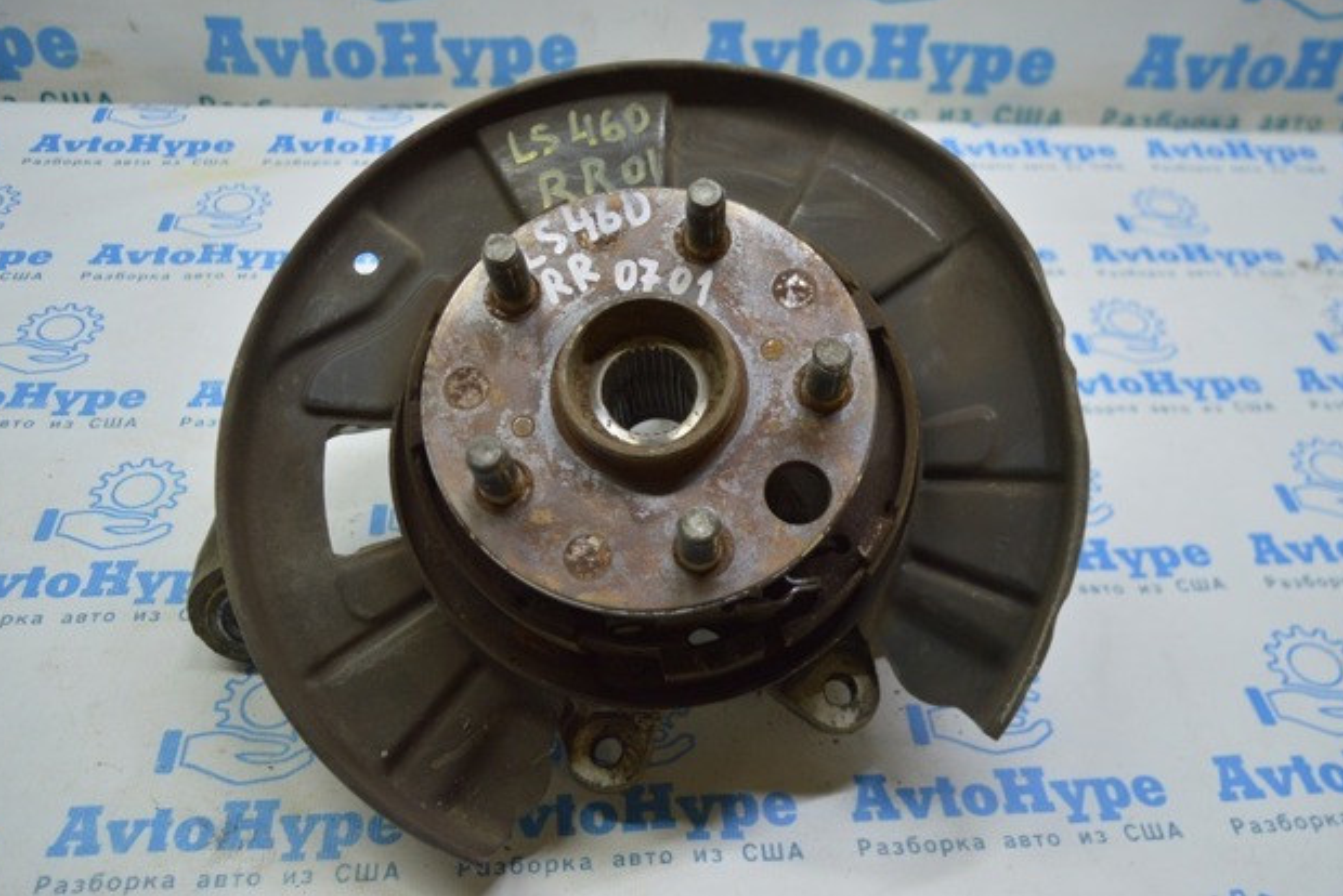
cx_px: 663
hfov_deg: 55.8
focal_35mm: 34
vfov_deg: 38.9
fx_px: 1269
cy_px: 438
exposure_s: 1/80
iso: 400
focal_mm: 22
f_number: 3.8
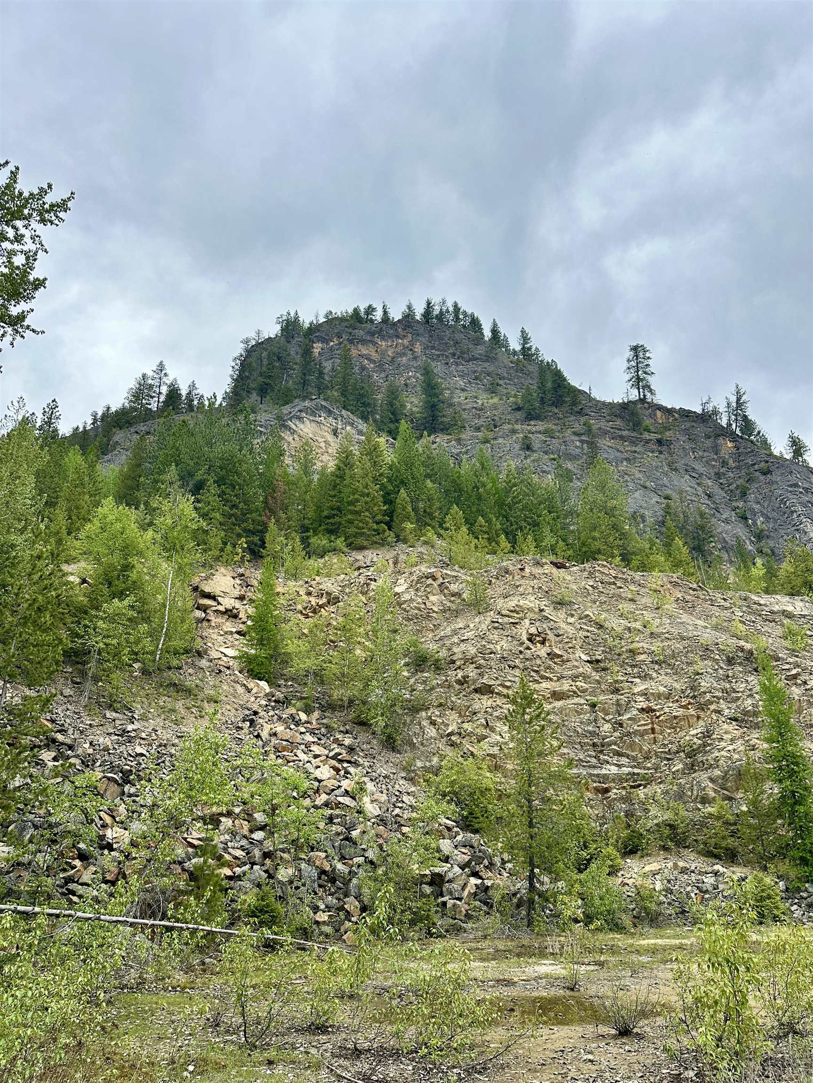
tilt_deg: +23.5
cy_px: 542
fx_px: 752
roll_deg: +0.1
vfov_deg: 71.6
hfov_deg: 56.8
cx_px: 406
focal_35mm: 24
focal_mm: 6.86
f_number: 1.78
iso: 80
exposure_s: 1/1412
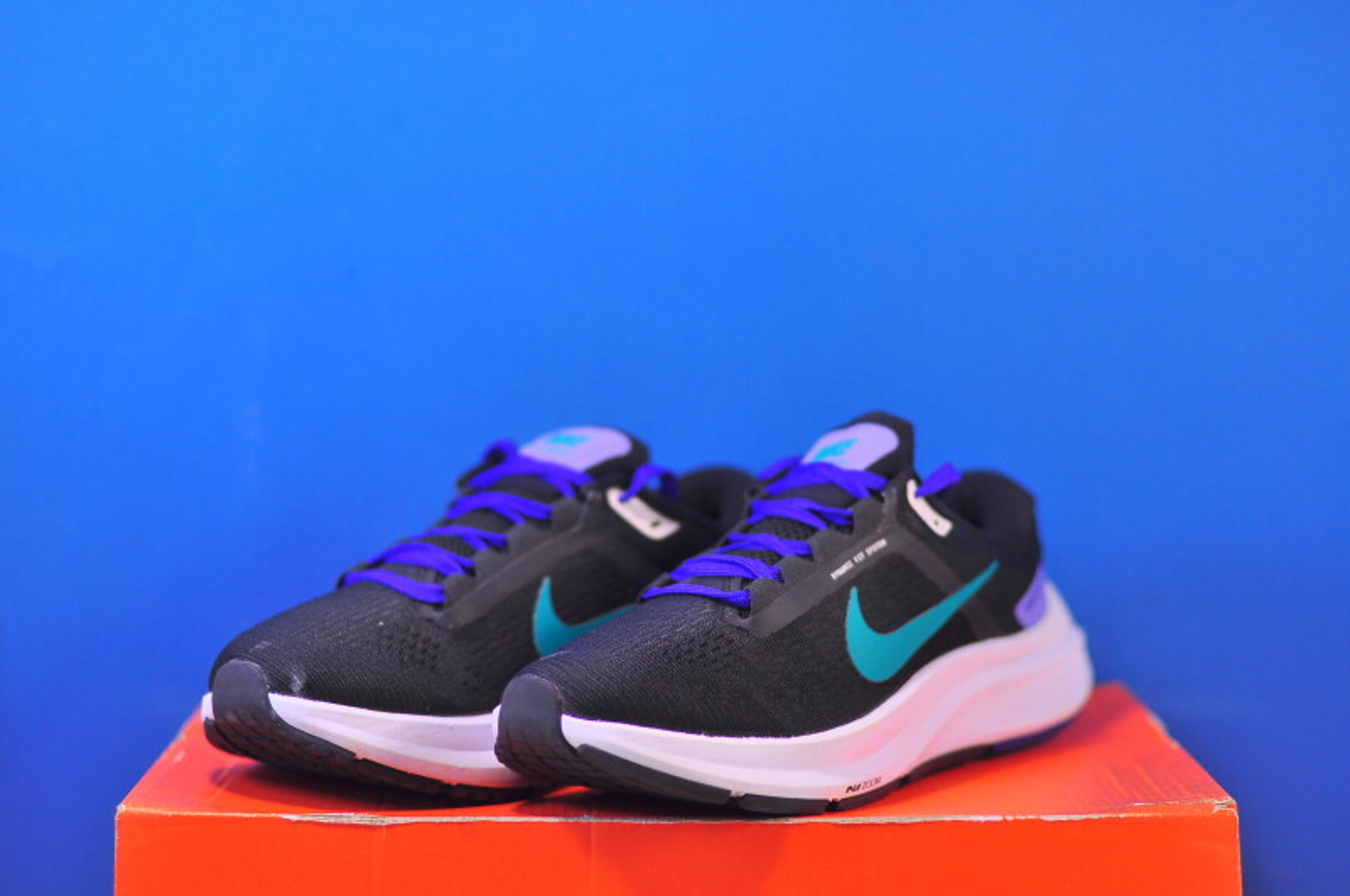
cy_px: 448
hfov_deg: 27.0
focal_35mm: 75
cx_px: 675
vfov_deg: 18.1
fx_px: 2808
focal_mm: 50
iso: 250
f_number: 2.2
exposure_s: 1/320
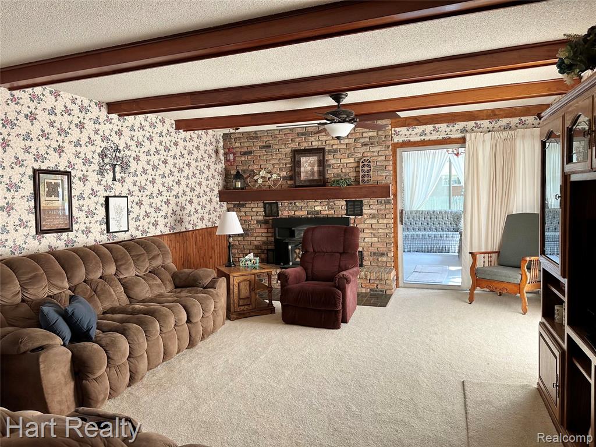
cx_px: 298
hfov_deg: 71.6
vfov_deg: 56.8
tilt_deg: -3.7
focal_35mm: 24
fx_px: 413
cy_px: 224
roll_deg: +1.2
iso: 125
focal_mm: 6.86
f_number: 1.78
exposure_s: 1/120
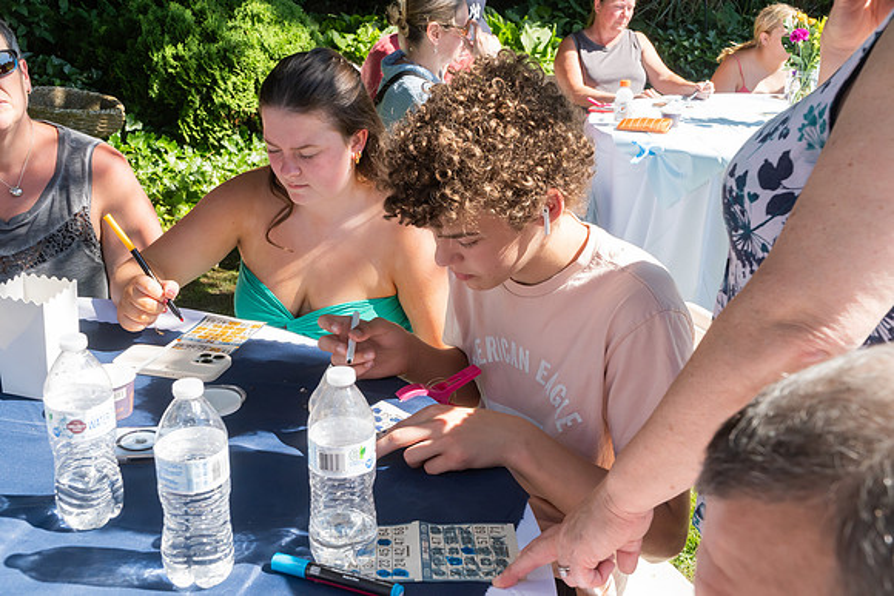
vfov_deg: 34.2
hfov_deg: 49.5
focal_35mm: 39
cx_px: 447
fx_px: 969
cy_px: 298
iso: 640
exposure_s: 1/400
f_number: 8
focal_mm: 26
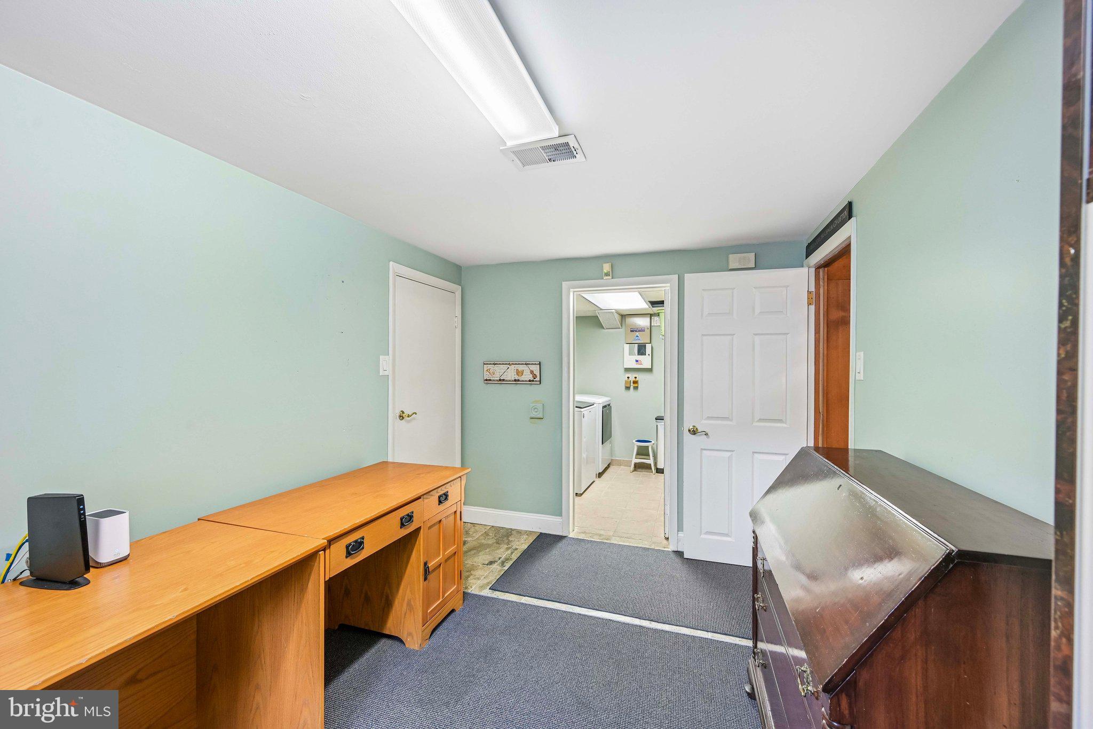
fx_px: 425
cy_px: 364
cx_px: 546
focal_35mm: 14
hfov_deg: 104.3
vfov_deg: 81.2
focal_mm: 14
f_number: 8
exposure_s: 1/5
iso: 400
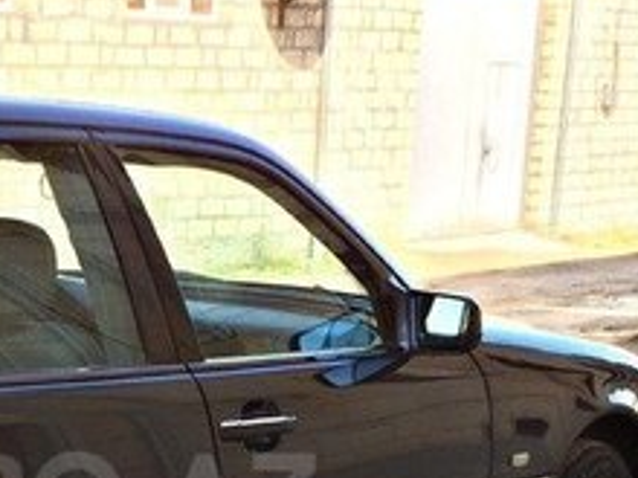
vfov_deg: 16.6
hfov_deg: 21.8
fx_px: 1603
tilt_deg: -13.9
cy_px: 497
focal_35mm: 87
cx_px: 20
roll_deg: -1.0
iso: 32
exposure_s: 1/461
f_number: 2.2
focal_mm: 4.15
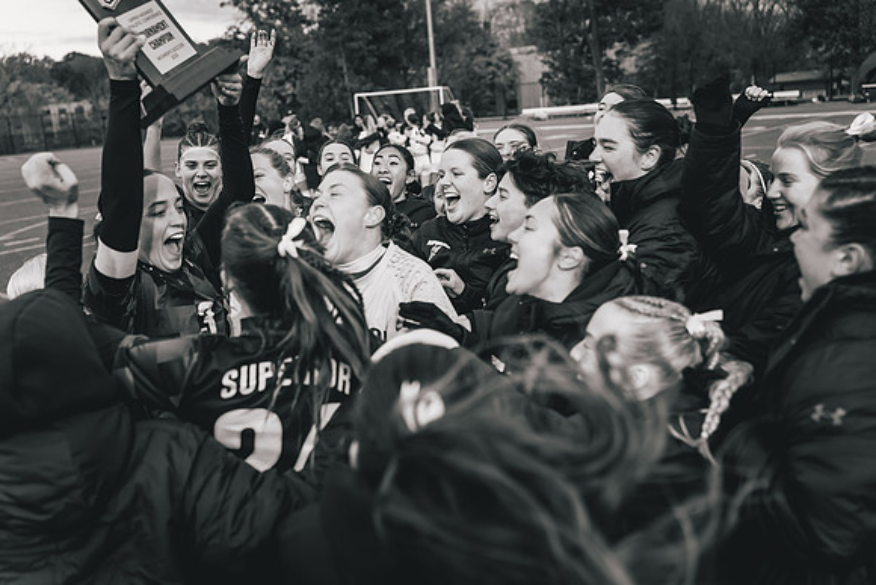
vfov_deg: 37.9
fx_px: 852
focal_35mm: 35
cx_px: 438
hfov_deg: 54.4
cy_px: 292
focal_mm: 35
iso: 800
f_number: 2.8
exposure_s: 1/1600
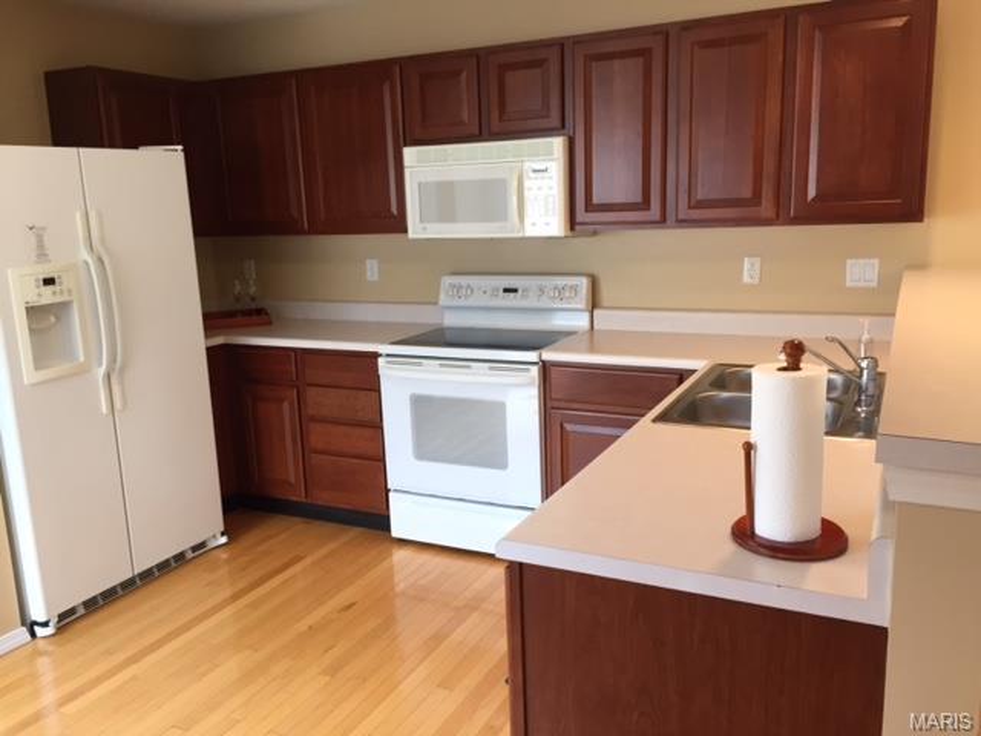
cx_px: 490
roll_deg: +1.3
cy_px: 368
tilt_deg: -11.3
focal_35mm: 29
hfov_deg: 61.7
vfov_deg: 48.2
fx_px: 822
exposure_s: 1/30
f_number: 2.2
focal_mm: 4.15
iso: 32
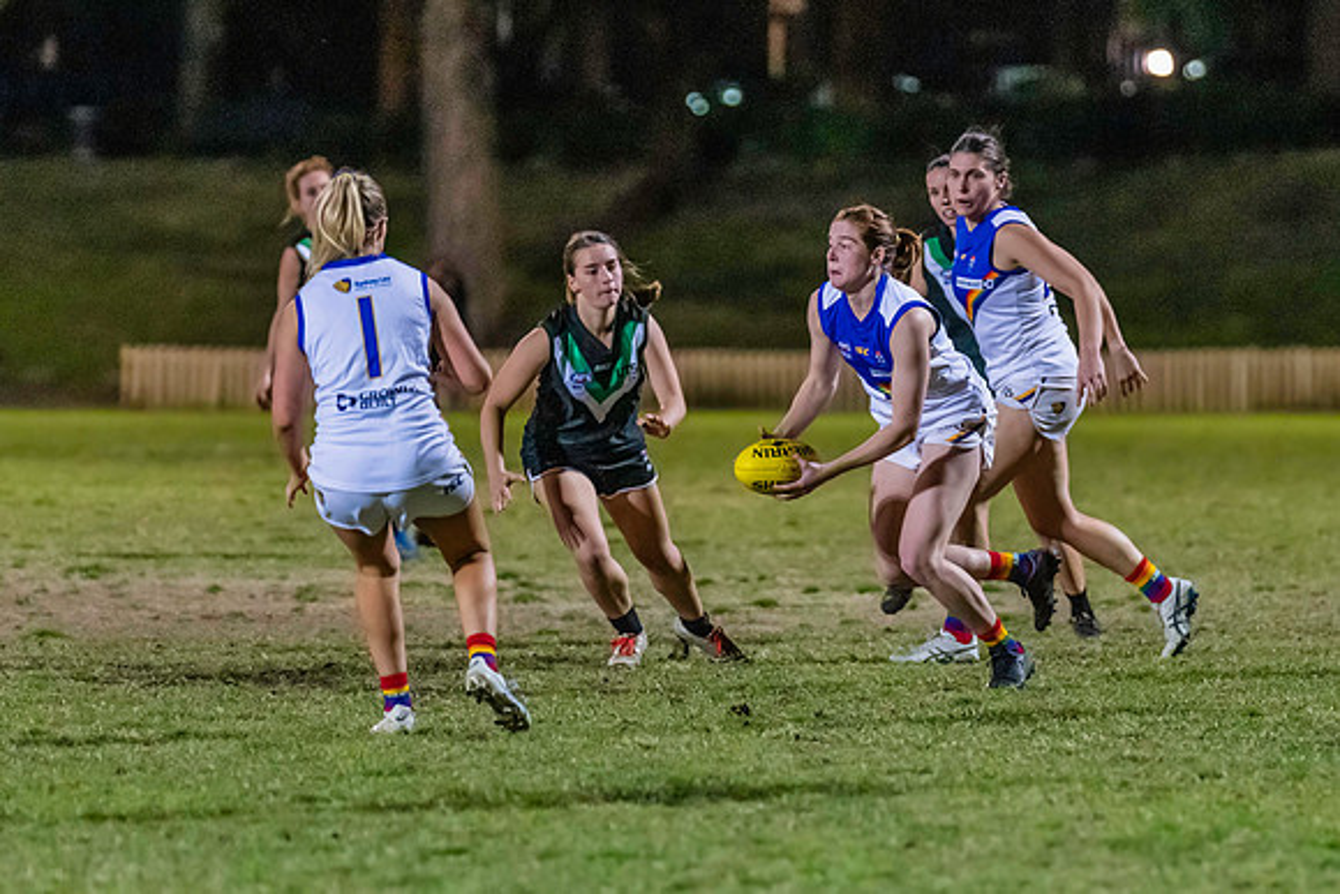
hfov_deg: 6.5
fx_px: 11816
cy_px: 378
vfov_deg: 4.3
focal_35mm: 317
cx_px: 944
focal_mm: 195
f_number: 2.8
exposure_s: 1/1000
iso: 10000
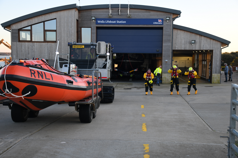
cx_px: 119
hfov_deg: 43.6
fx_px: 297
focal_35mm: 45
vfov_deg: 29.8
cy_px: 79
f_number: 5.6
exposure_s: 1/125
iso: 160
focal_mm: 30
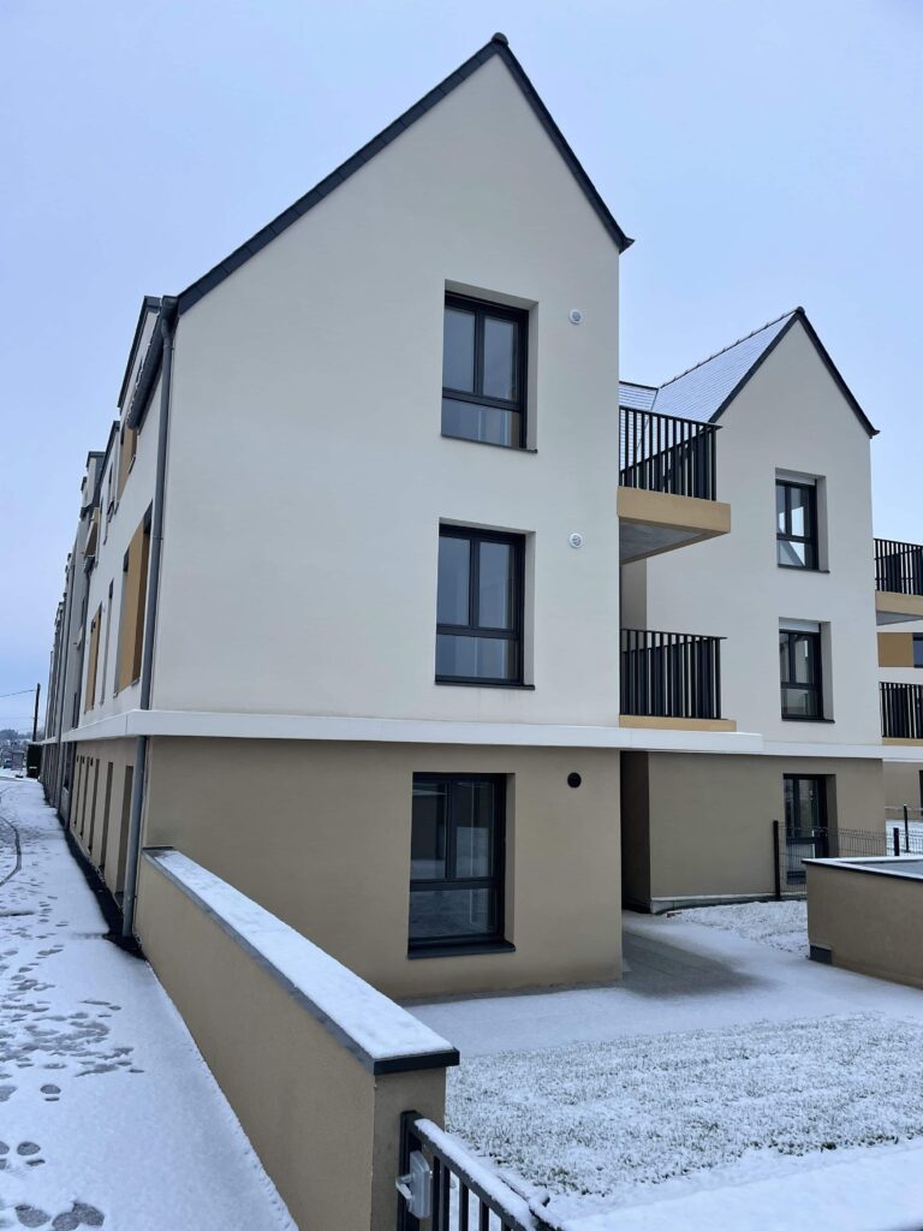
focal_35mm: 26
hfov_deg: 53.1
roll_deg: -0.8
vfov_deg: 67.3
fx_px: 924
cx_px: 462
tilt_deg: +9.0
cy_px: 616
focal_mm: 4.2
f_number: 1.6
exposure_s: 1/121
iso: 80
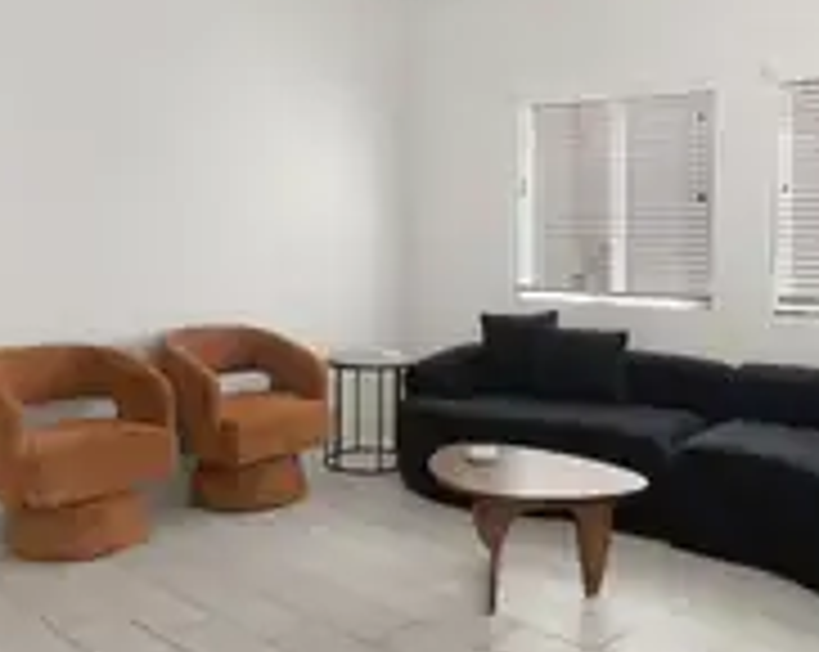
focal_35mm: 33
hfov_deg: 54.3
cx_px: 418
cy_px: 225
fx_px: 799
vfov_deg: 43.9
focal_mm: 16
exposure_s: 1/25
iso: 500
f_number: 10
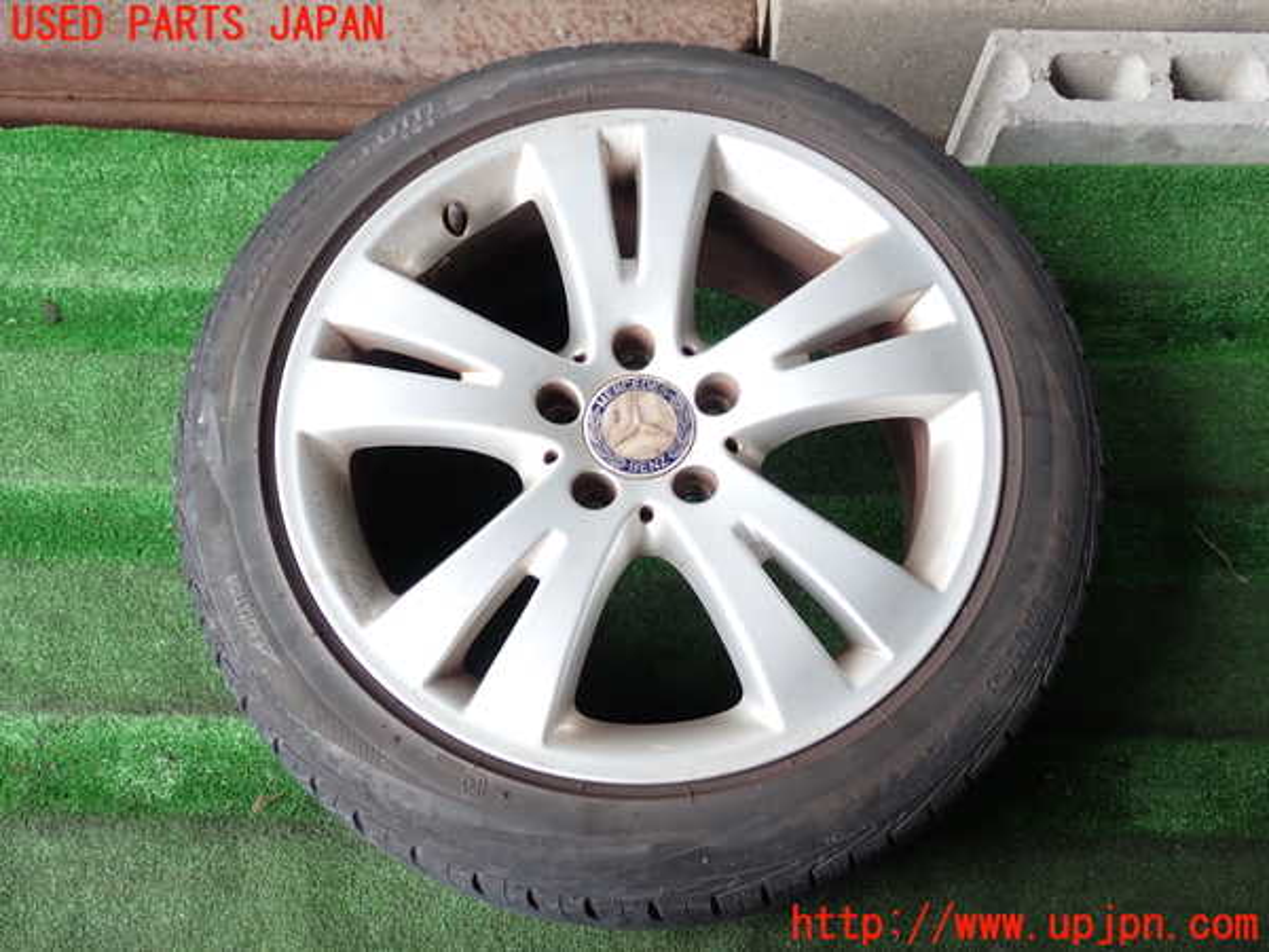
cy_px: 476
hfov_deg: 51.4
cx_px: 634
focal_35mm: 36
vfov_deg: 39.7
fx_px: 1320
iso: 100
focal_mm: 6.37
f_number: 2.5
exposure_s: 1/100
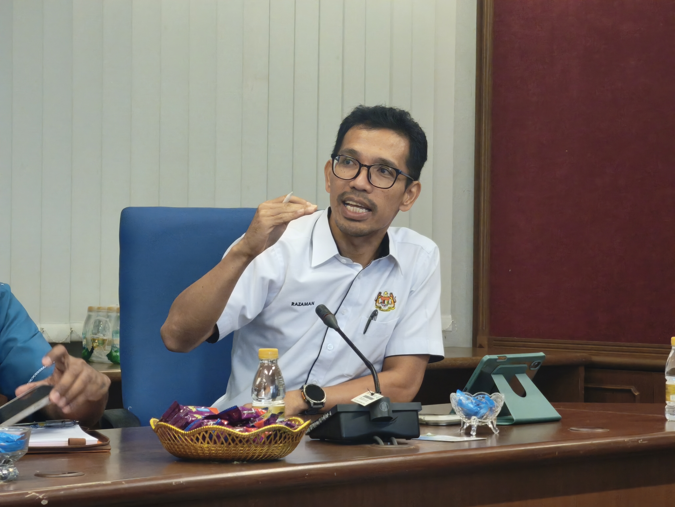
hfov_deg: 16.4
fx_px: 2340
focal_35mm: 120
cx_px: 338
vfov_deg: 12.3
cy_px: 254
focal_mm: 8.8
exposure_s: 1/50
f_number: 2
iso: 800
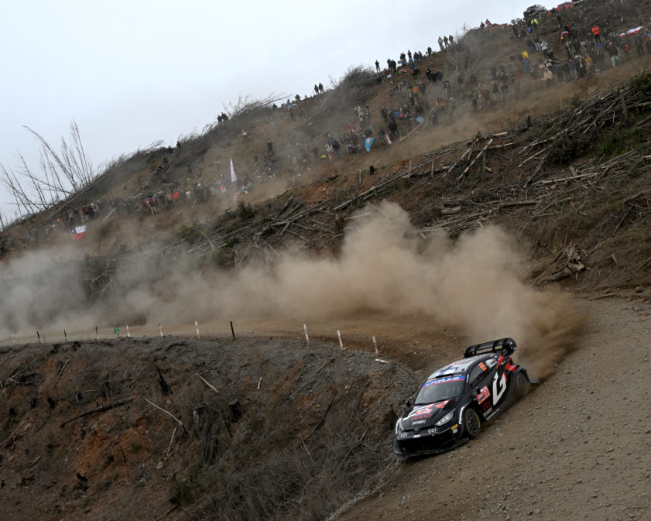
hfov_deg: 45.6
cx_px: 385
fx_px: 771
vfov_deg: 37.3
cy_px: 261
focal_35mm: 40
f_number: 9
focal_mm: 35
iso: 800
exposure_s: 1/1250
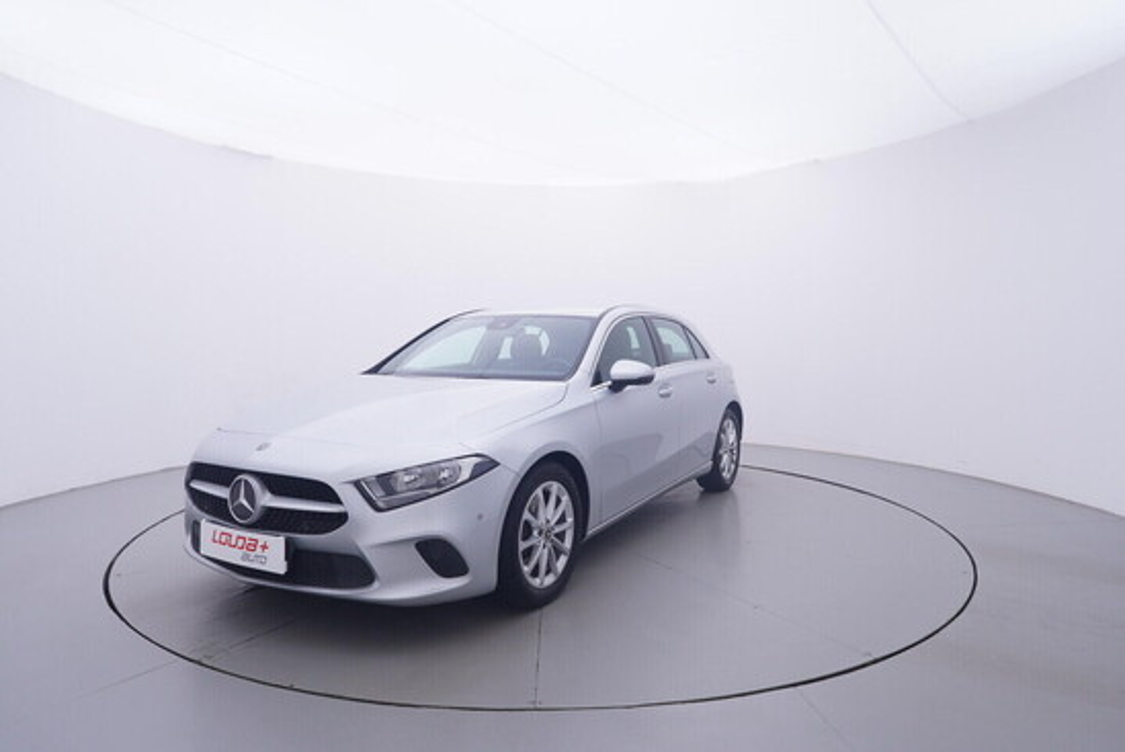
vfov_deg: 56.2
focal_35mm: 22
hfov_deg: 77.3
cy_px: 376
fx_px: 704
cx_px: 562
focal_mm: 15
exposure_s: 1/80
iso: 200
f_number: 5
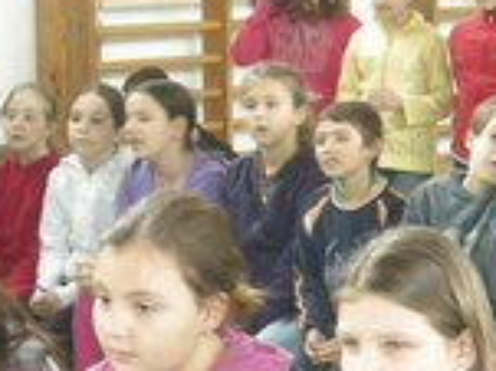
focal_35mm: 140
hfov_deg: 14.1
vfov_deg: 10.5
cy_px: 404
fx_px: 2004
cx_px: 273
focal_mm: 10.1
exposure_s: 1/14.2
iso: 400
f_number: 3.1
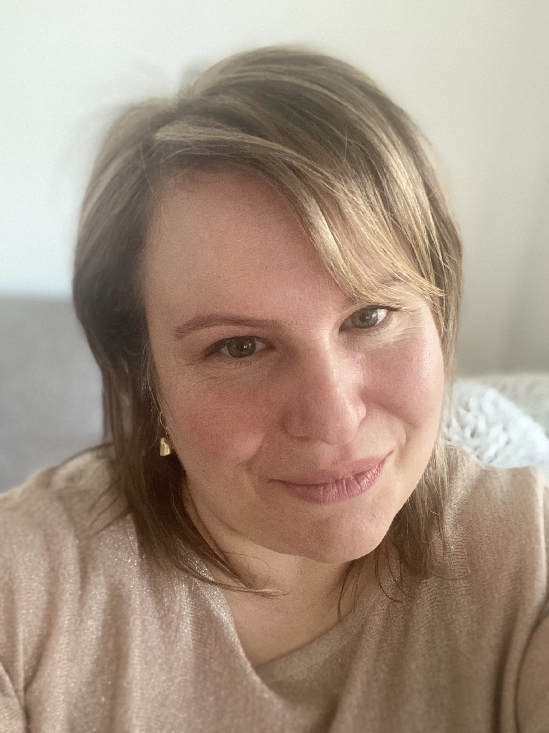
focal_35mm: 30
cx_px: 274
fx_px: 634
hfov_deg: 46.8
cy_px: 366
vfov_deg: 60.0
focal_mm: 2.71
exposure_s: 1/30
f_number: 2.2
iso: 500
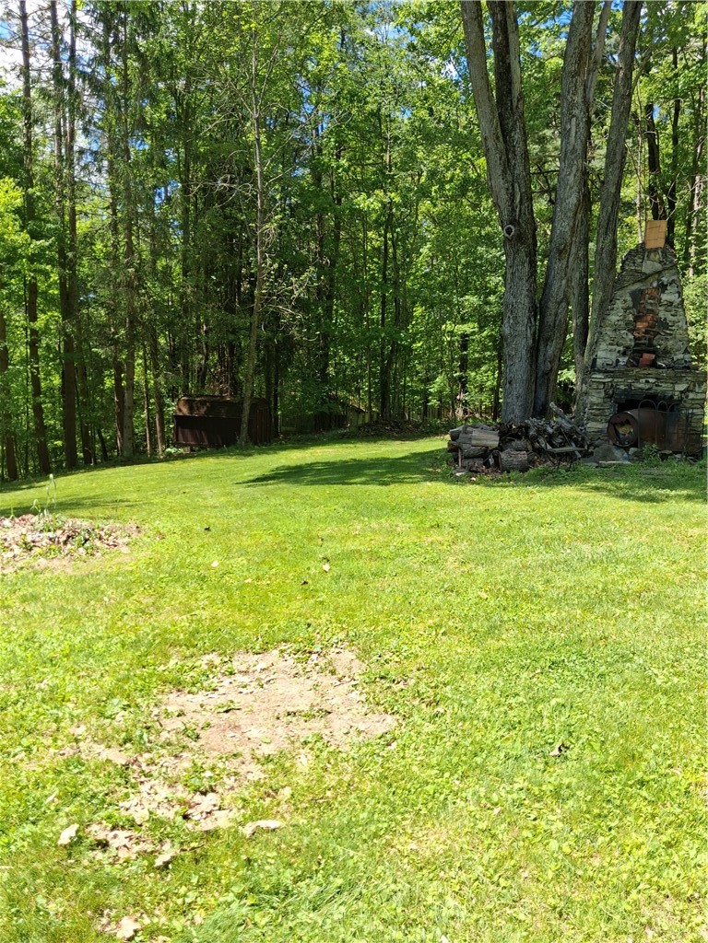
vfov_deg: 65.3
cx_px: 354
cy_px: 472
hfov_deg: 51.4
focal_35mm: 27
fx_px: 736
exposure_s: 1/246
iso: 25
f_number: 1.8
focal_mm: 4
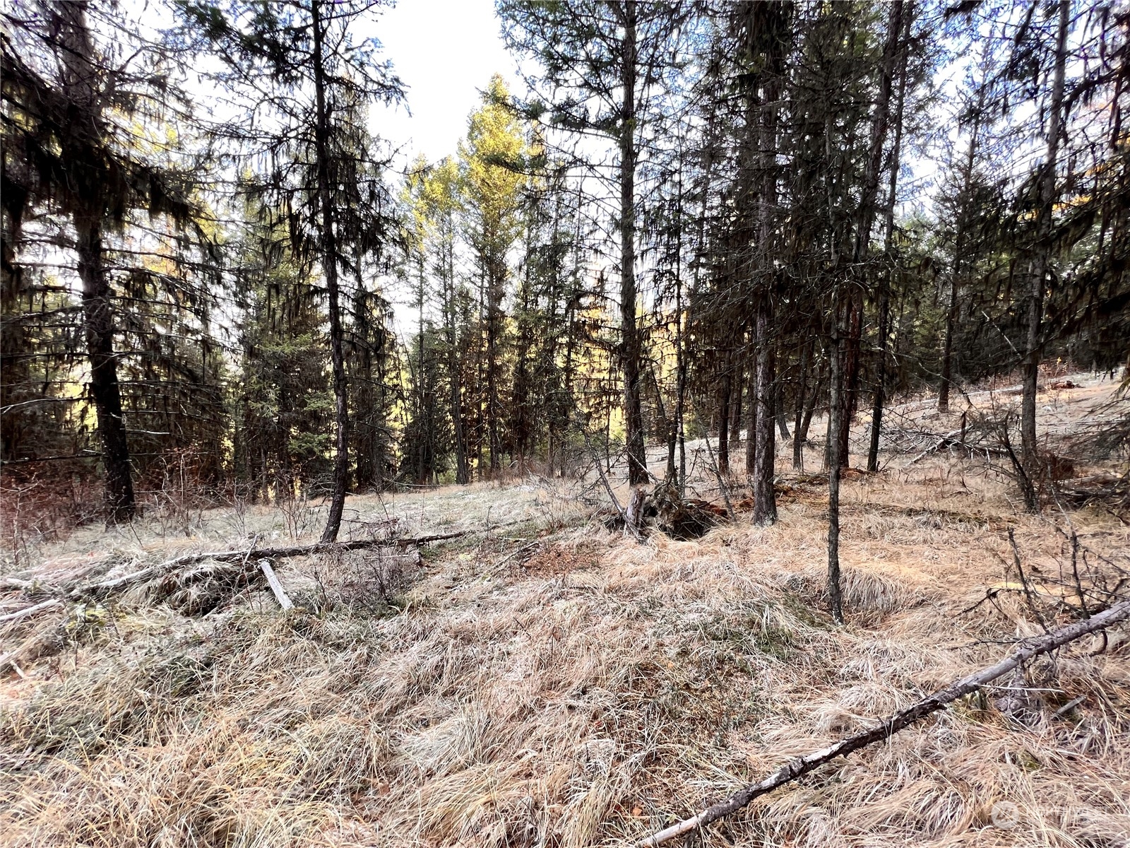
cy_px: 424
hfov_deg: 106.2
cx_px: 565
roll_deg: -3.7
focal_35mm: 13
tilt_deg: -6.6
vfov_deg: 89.9
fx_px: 424
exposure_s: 1/99
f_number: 1.8
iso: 64
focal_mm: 1.57
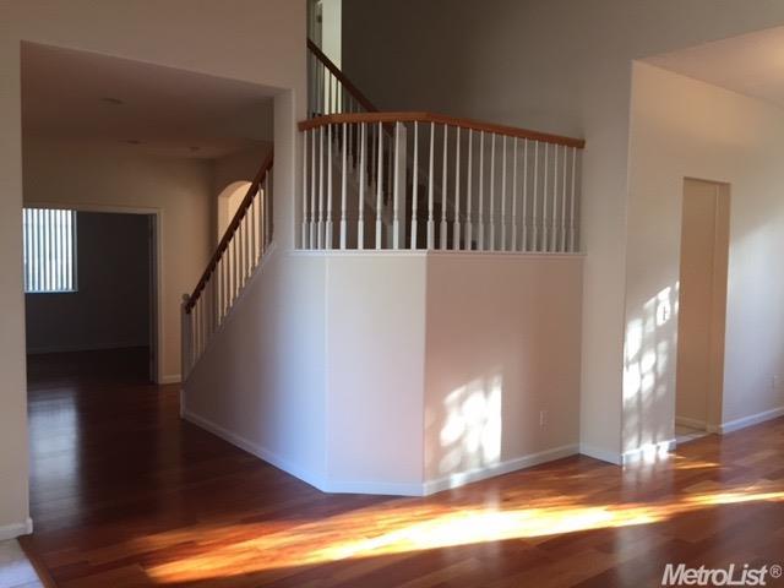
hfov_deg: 61.7
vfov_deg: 48.2
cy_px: 294
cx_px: 392
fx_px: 657
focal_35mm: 29
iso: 32
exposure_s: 1/30
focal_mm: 4.15
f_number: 2.2
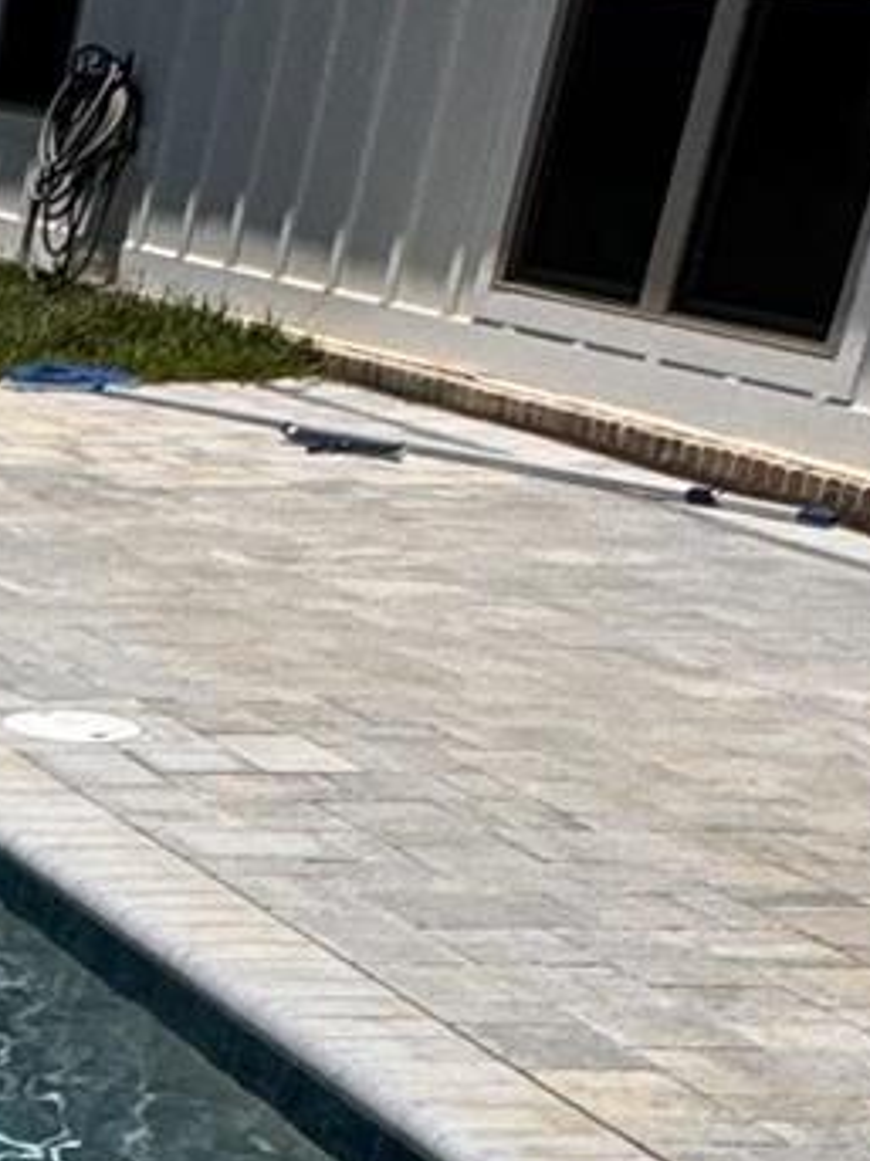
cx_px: -1408
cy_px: 1530
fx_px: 3152
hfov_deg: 11.8
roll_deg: +0.8
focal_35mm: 94
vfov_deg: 19.2
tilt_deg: -28.5
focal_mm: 2.22
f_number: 2.2
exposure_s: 1/4132
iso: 40
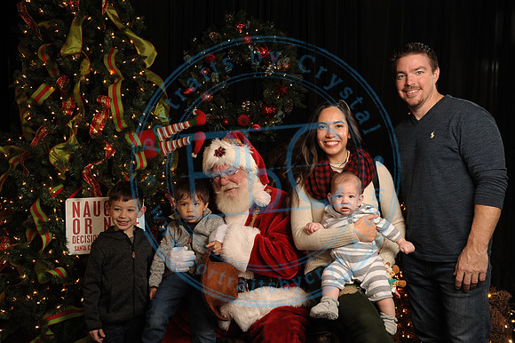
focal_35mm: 32
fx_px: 457
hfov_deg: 58.7
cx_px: 258
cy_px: 172
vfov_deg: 41.1
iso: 1000
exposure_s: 1/125
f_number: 5.6
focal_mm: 32
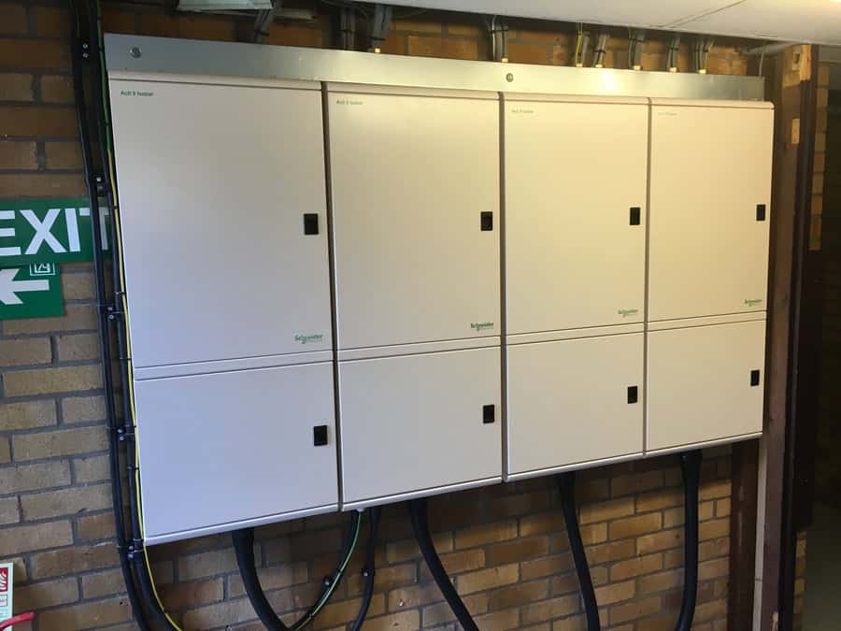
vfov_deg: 48.2
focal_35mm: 29
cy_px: 316
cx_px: 420
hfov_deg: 61.7
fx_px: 705
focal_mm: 4.2
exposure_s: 1/33
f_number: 2.2
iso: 40
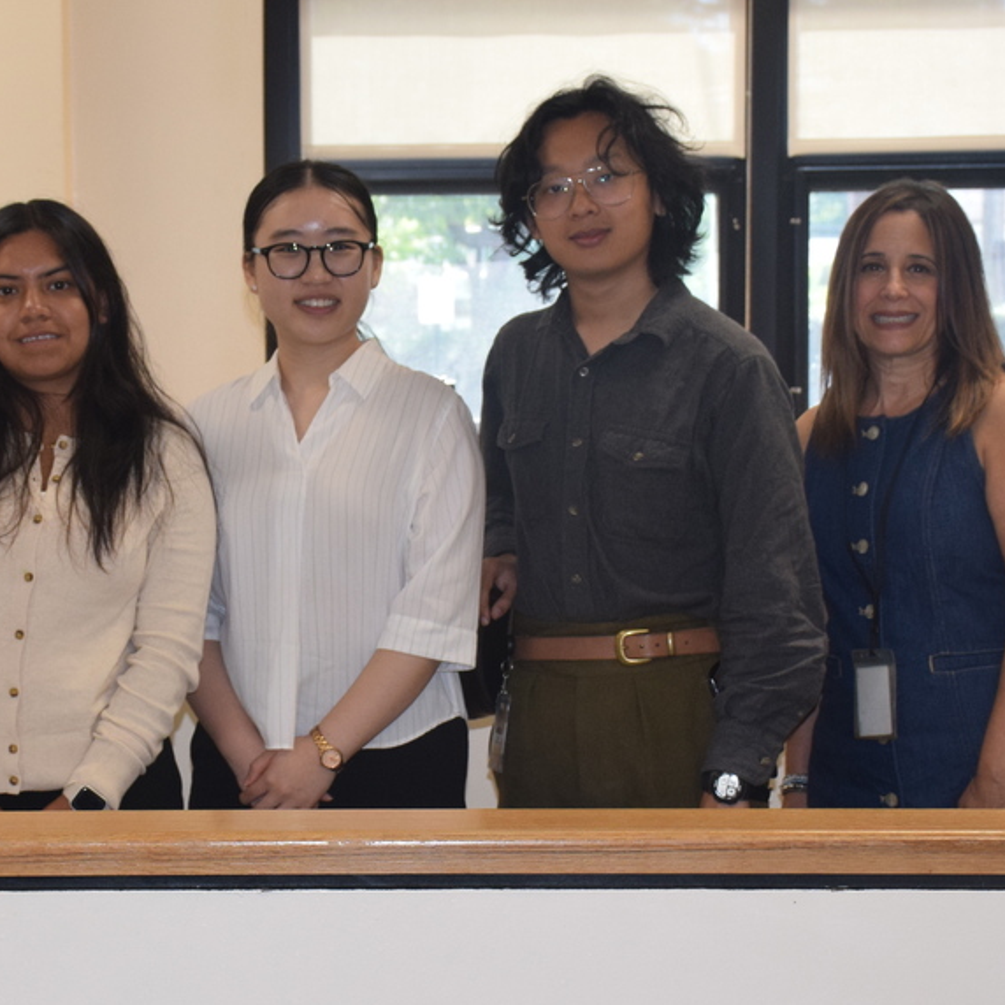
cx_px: 313
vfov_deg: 23.7
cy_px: 445
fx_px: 2398
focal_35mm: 73
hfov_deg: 23.5
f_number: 5.6
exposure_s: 1/125
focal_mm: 32
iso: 800
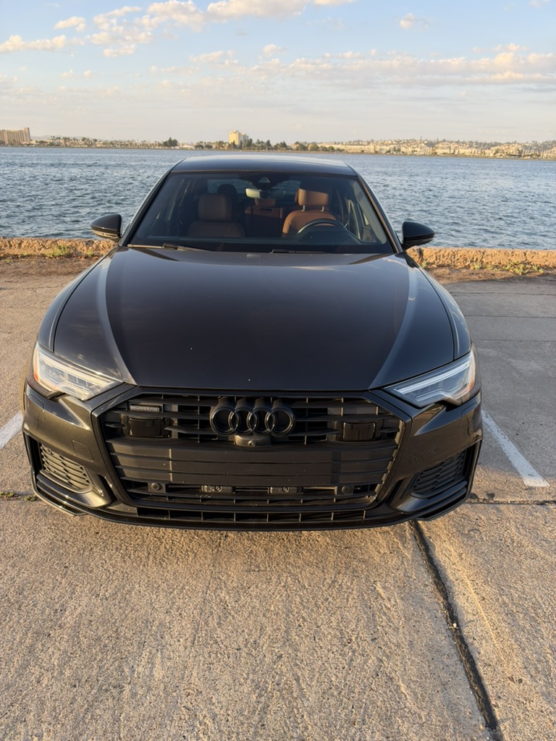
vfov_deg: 71.6
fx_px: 514
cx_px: 278
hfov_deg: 56.8
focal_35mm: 24
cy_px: 370
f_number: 1.8
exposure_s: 1/570
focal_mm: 6.93
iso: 64
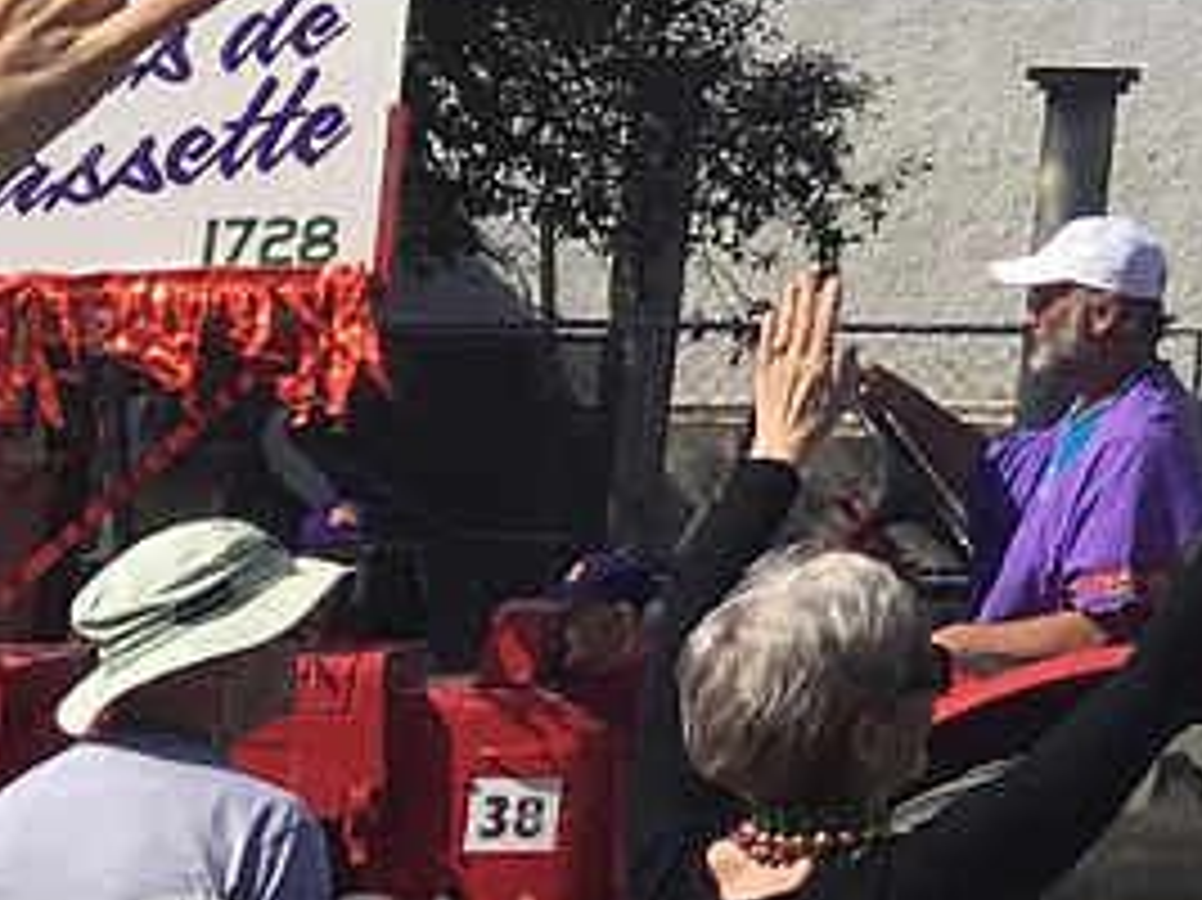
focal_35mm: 174
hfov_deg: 9.8
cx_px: 3021
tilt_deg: +11.8
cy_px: -1112
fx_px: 6039
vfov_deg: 8.0
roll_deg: -1.7
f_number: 2.2
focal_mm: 4.15
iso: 25
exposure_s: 1/2198
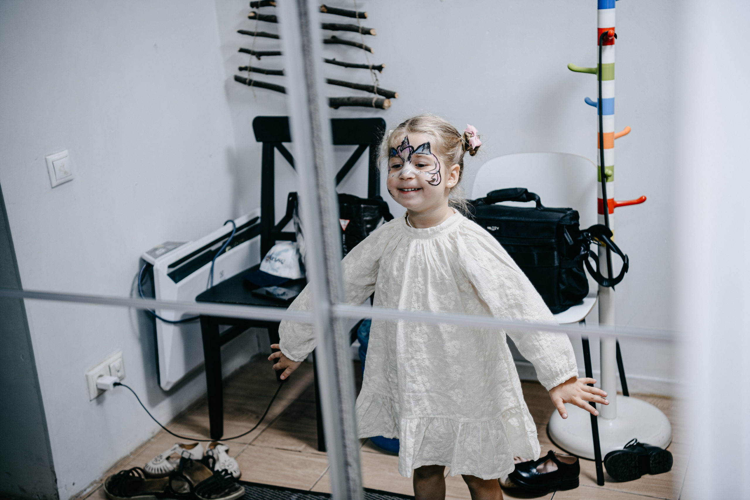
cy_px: 250
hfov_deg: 41.1
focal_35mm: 48
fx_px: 1000
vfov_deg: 28.1
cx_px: 375
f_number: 3.2
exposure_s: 1/160
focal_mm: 48
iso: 125
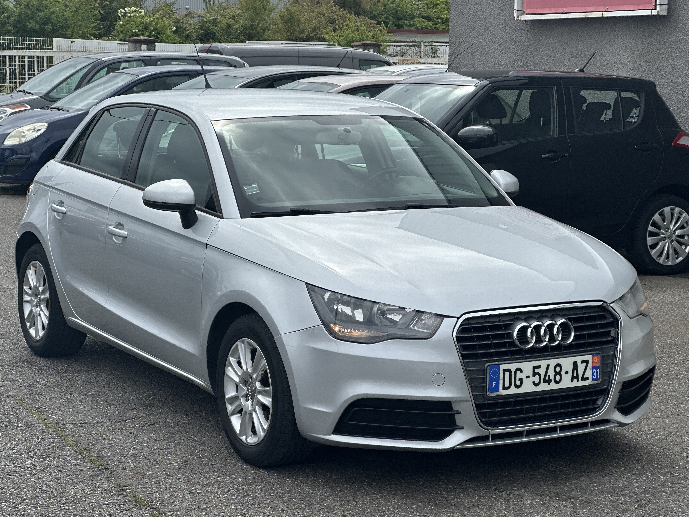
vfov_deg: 19.1
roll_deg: -1.4
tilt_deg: -7.1
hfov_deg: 25.3
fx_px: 1533
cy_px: 258
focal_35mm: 77
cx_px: 344
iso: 32
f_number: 2.8
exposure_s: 1/951
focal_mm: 9
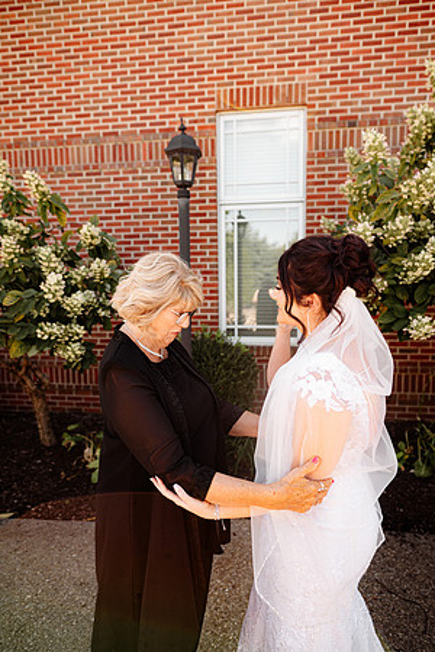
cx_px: 218
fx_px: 435
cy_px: 326
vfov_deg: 73.7
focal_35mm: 24
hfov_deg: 53.1
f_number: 2.8
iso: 250
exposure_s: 1/640
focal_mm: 24
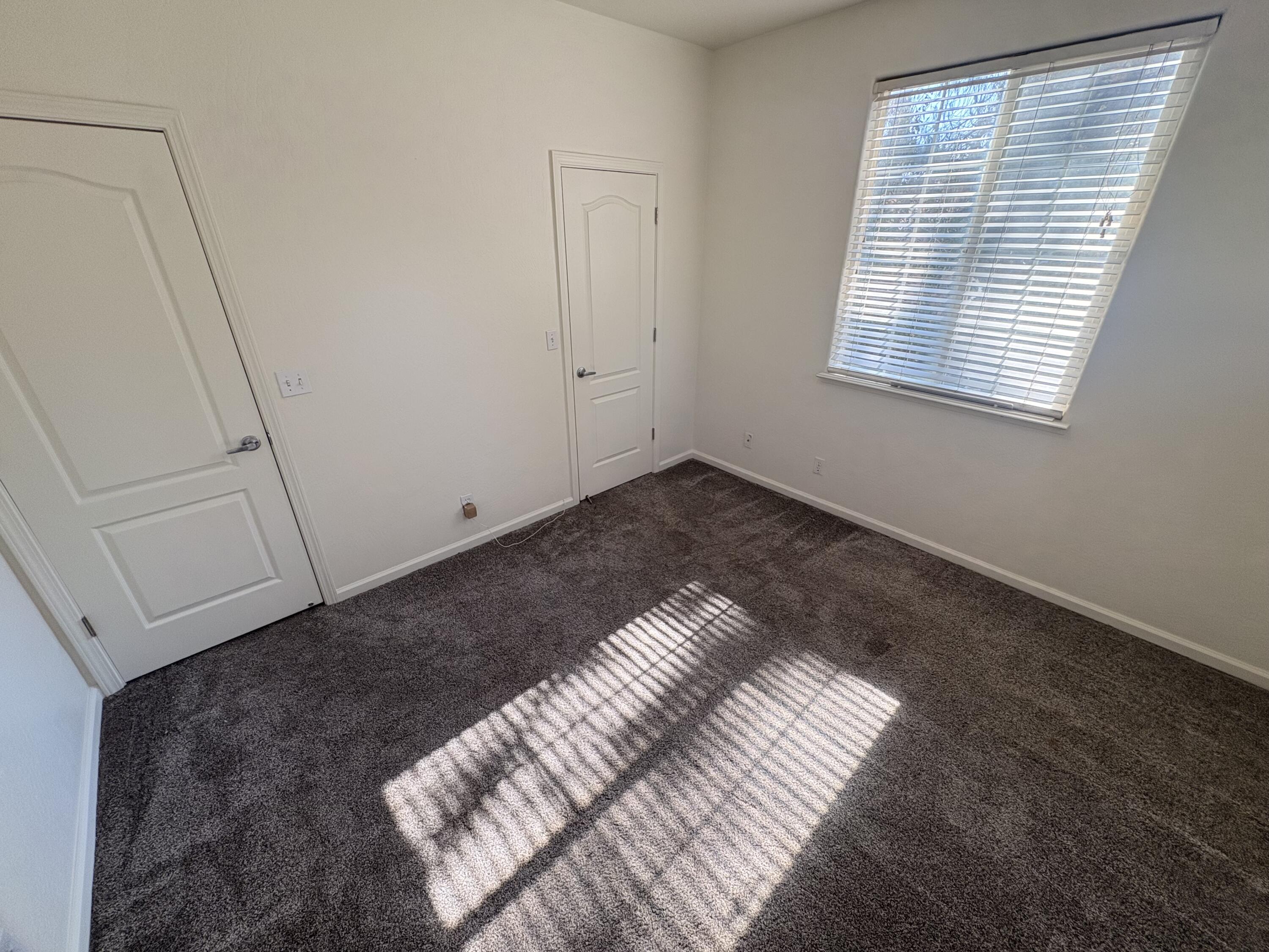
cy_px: 476
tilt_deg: -25.9
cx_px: 634
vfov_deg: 85.7
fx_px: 513
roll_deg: +1.0
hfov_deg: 102.1
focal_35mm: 14
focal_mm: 2.22
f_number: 2.2
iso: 100
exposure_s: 1/122
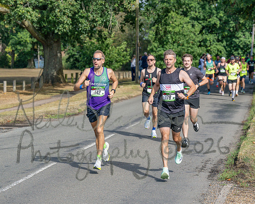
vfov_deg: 11.6
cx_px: 128
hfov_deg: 14.5
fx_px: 1003
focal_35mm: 133
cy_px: 102
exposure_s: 1/3200
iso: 400
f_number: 4
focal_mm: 79
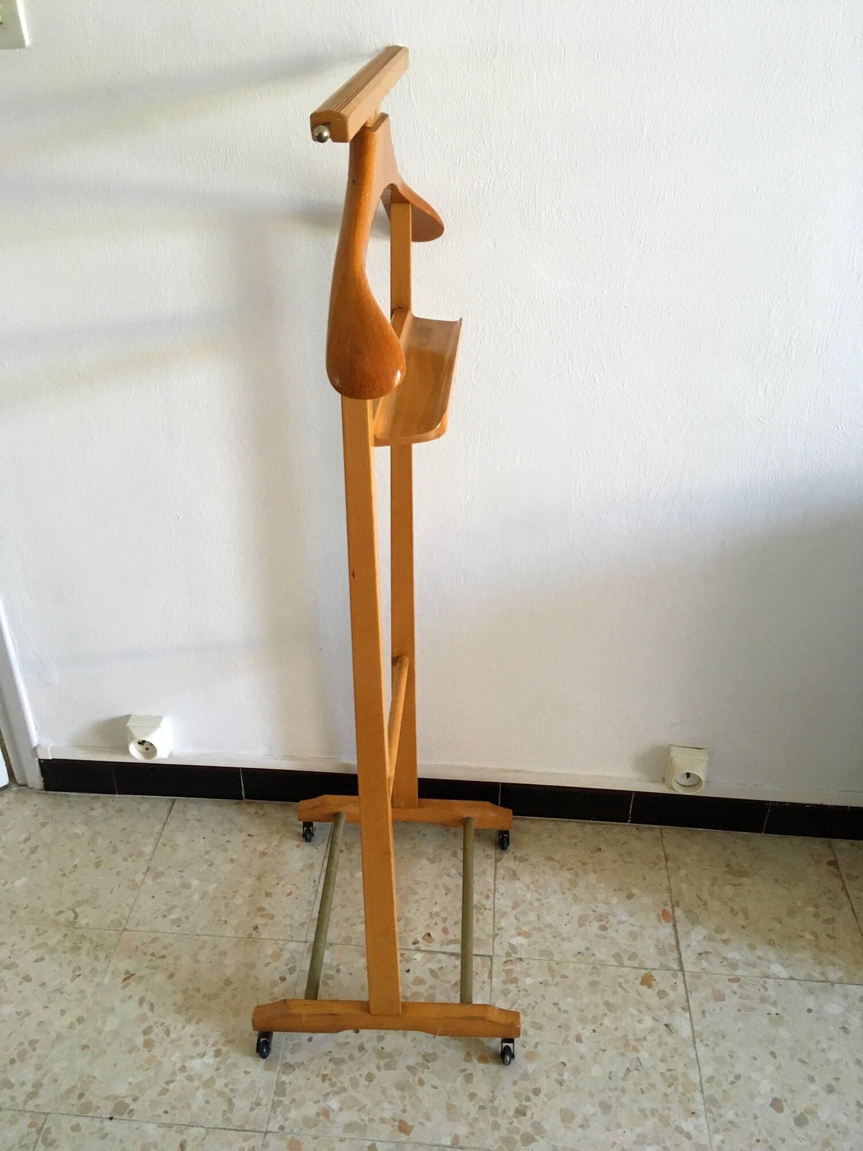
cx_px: 432
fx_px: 964
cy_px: 576
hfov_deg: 48.2
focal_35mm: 29
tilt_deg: -32.6
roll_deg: +0.6
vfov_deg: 61.7
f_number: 2.2
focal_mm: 4.15
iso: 200
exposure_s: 1/33
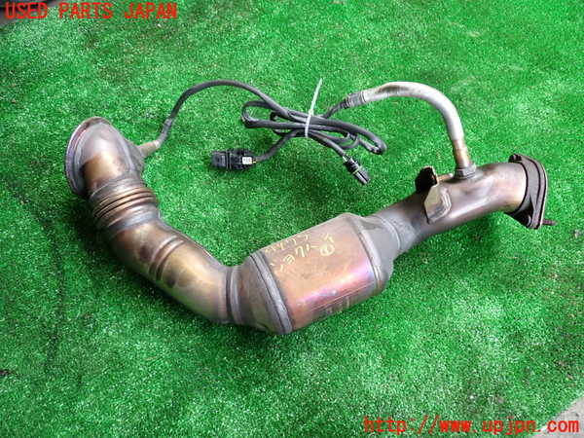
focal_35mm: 30
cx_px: 292
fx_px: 506
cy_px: 219
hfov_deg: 60.0
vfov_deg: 46.8
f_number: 2.3
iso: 200
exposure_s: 1/80
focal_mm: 5.4
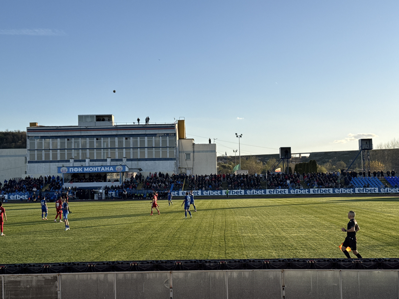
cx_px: 200
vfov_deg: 30.3
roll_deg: +1.4
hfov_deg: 39.7
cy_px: 150
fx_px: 553
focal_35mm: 48
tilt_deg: +3.5
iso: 64
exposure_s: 1/3704
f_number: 1.78
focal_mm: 6.76
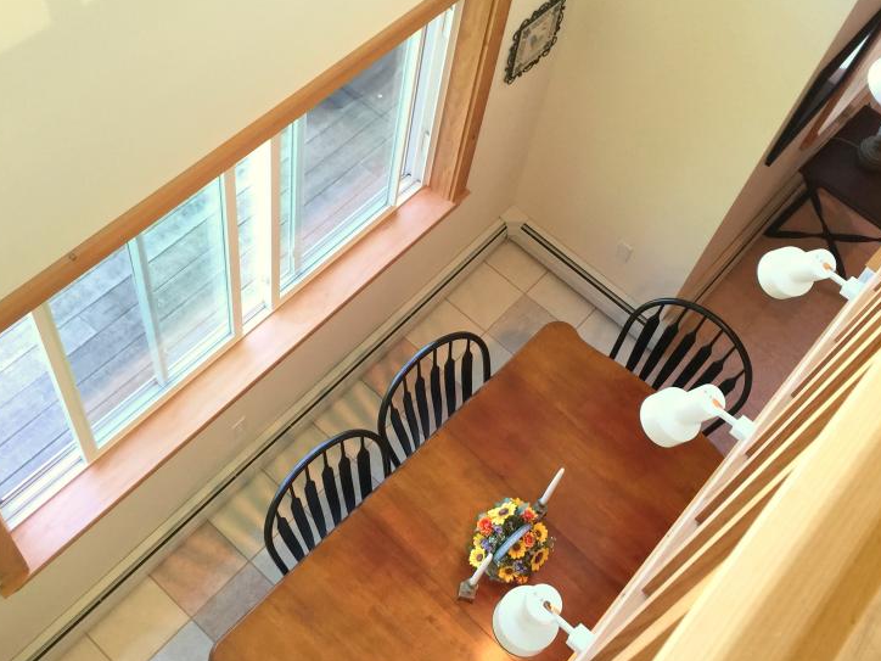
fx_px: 1043
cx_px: 431
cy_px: 284
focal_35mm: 41
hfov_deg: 45.8
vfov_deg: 35.1
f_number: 2.2
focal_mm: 4.15
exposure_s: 1/30
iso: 32
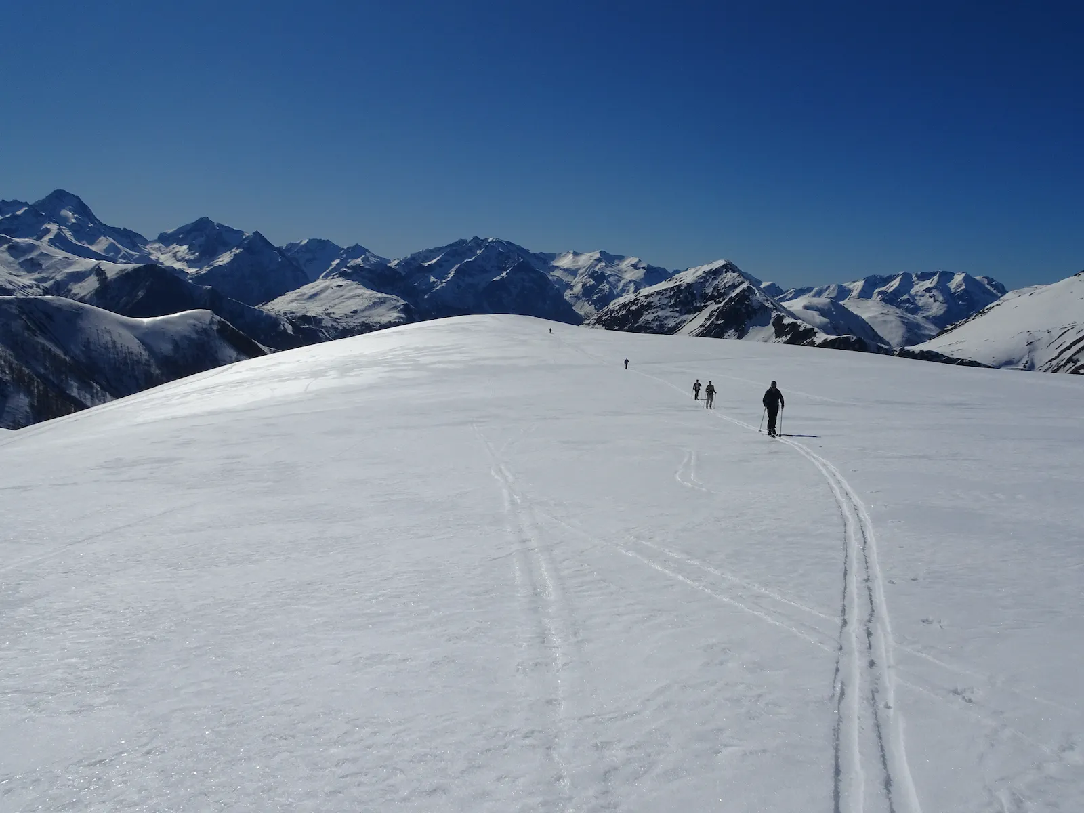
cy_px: 406
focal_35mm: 24
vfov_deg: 56.8
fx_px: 752
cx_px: 542
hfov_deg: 71.6
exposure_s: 1/2000
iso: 80
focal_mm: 4.1
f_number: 5
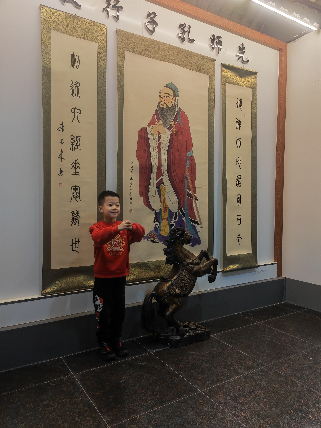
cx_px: 160
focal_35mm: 27
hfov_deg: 51.4
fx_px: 334
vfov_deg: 65.3
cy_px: 214
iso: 400
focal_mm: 5.52
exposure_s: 1/100
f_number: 1.9
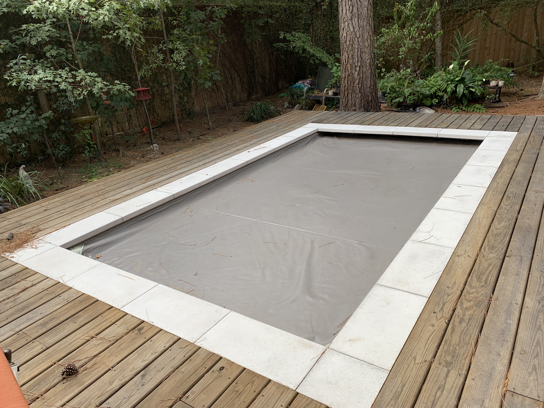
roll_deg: +5.0
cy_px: 204
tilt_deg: -22.2
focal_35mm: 26
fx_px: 409
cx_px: 272
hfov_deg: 67.3
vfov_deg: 53.1
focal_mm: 4.25
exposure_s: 1/139
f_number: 1.8
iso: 25
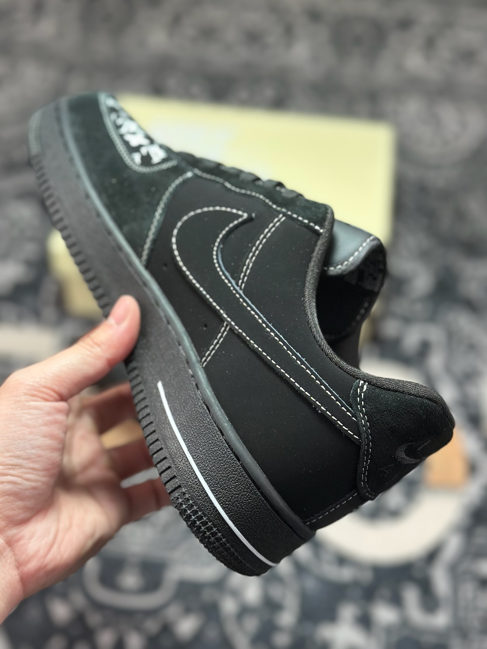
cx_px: 244
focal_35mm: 48
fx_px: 900
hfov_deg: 30.3
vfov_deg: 39.7
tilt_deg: -55.0
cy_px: 324
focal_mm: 6.86
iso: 80
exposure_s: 1/285
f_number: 1.78
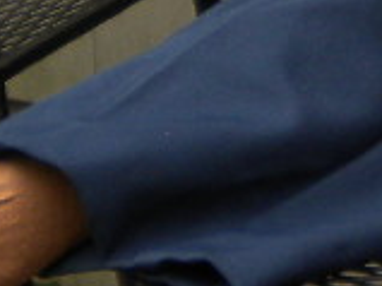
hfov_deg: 8.5
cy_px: -348
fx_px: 2481
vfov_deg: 6.3
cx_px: 692
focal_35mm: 225
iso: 80
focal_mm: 6.3
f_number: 3.1
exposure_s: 1/170
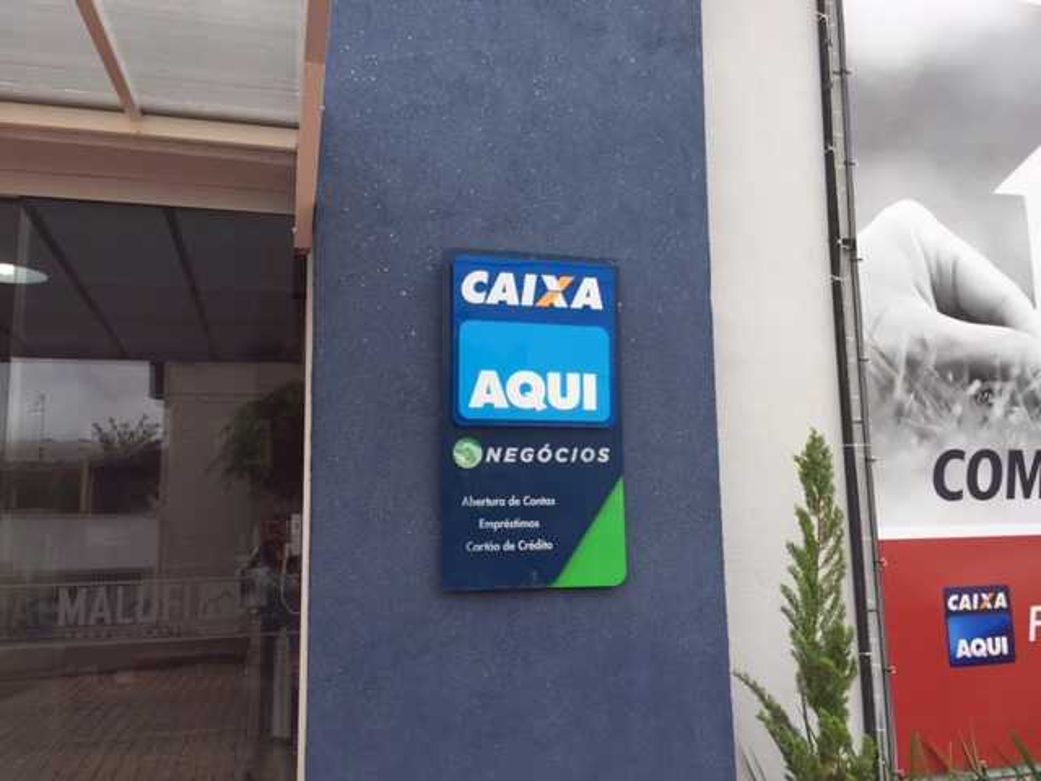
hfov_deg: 61.7
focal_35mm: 29
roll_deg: +0.4
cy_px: 390
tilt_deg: +9.4
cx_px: 520
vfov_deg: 48.2
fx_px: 872
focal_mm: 4.15
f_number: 2.2
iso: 32
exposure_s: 1/670
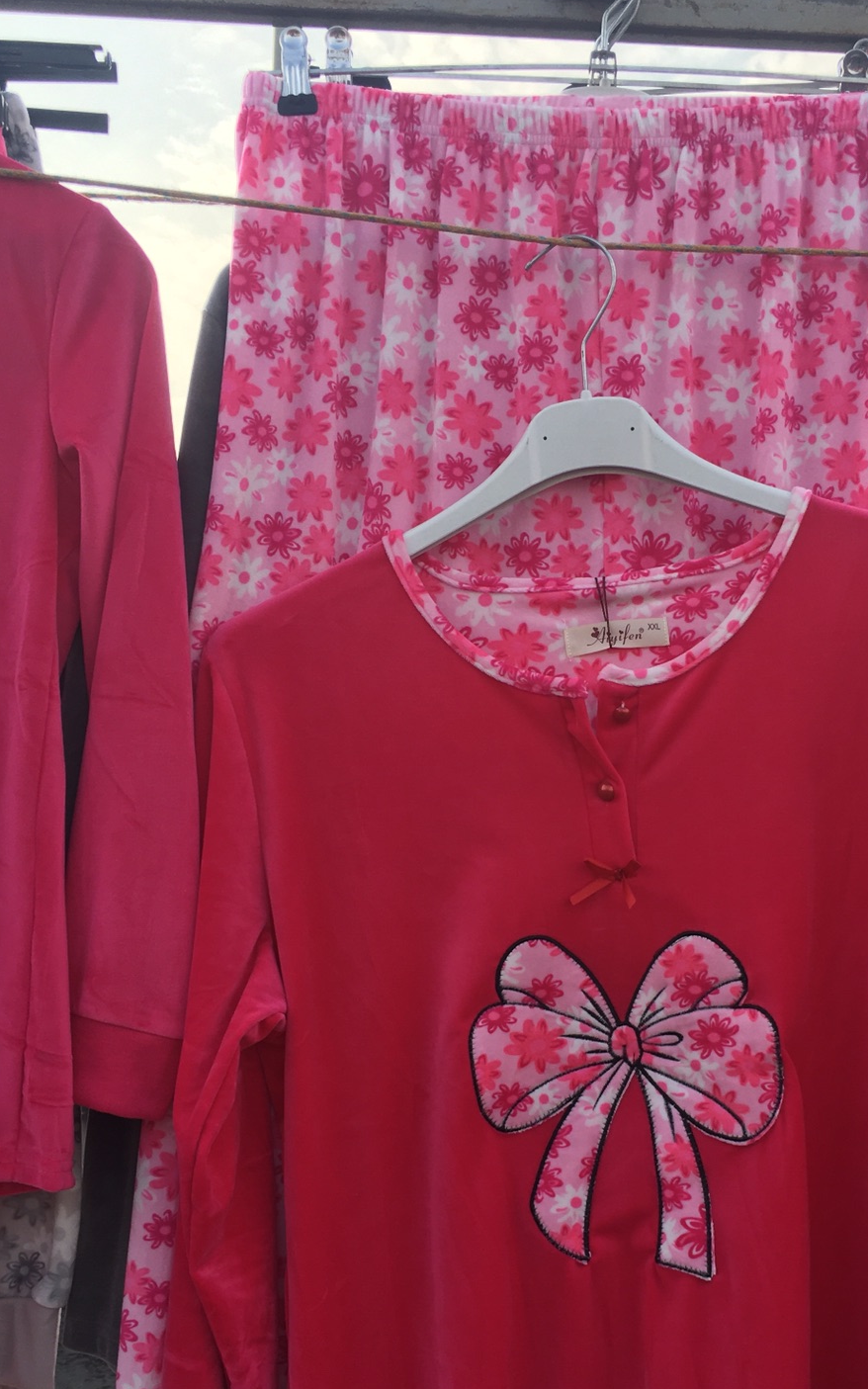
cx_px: 566
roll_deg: -1.7
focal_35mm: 42
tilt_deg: -0.1
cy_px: 877
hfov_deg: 30.4
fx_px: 1590
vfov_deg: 46.7
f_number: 2.2
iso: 25
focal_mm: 4.15
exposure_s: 1/561
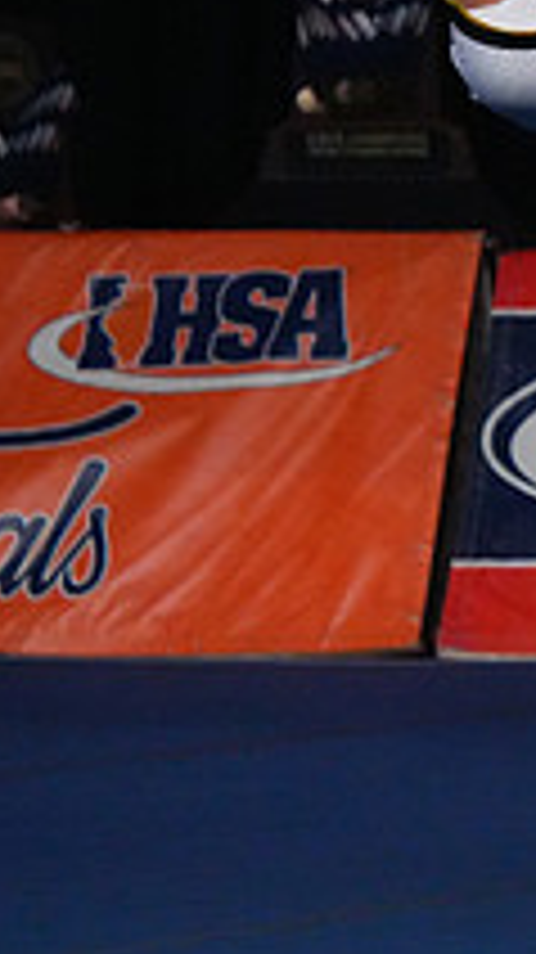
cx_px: 1257
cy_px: 119
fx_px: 15994
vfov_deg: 3.4
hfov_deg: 1.9
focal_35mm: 632
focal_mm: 220
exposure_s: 1/1250
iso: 16000
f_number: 5.6
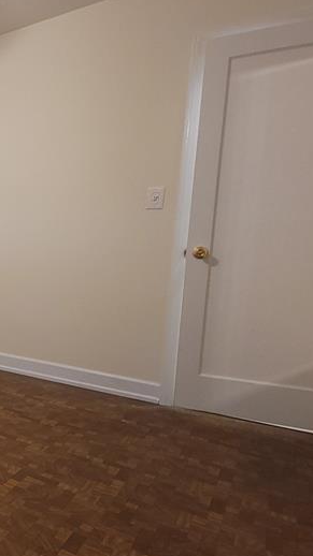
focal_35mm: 28
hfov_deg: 27.9
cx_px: -156
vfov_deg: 67.9
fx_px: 414
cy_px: 297
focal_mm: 2.2
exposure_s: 1/15
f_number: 2.2
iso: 160
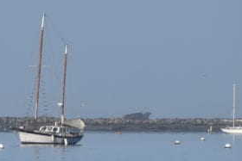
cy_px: 167
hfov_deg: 2.0
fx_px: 6818
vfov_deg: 1.4
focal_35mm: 1014
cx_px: -16
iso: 200
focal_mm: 185
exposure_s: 1/1250
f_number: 6.3
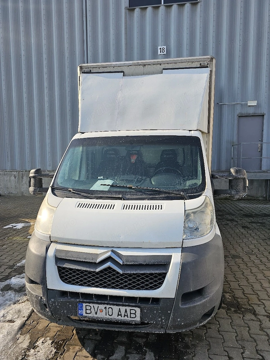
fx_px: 239
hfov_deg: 58.9
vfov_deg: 73.9
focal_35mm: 23
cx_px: 135
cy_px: 180
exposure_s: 1/625
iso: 12
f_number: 1.7
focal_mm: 6.3
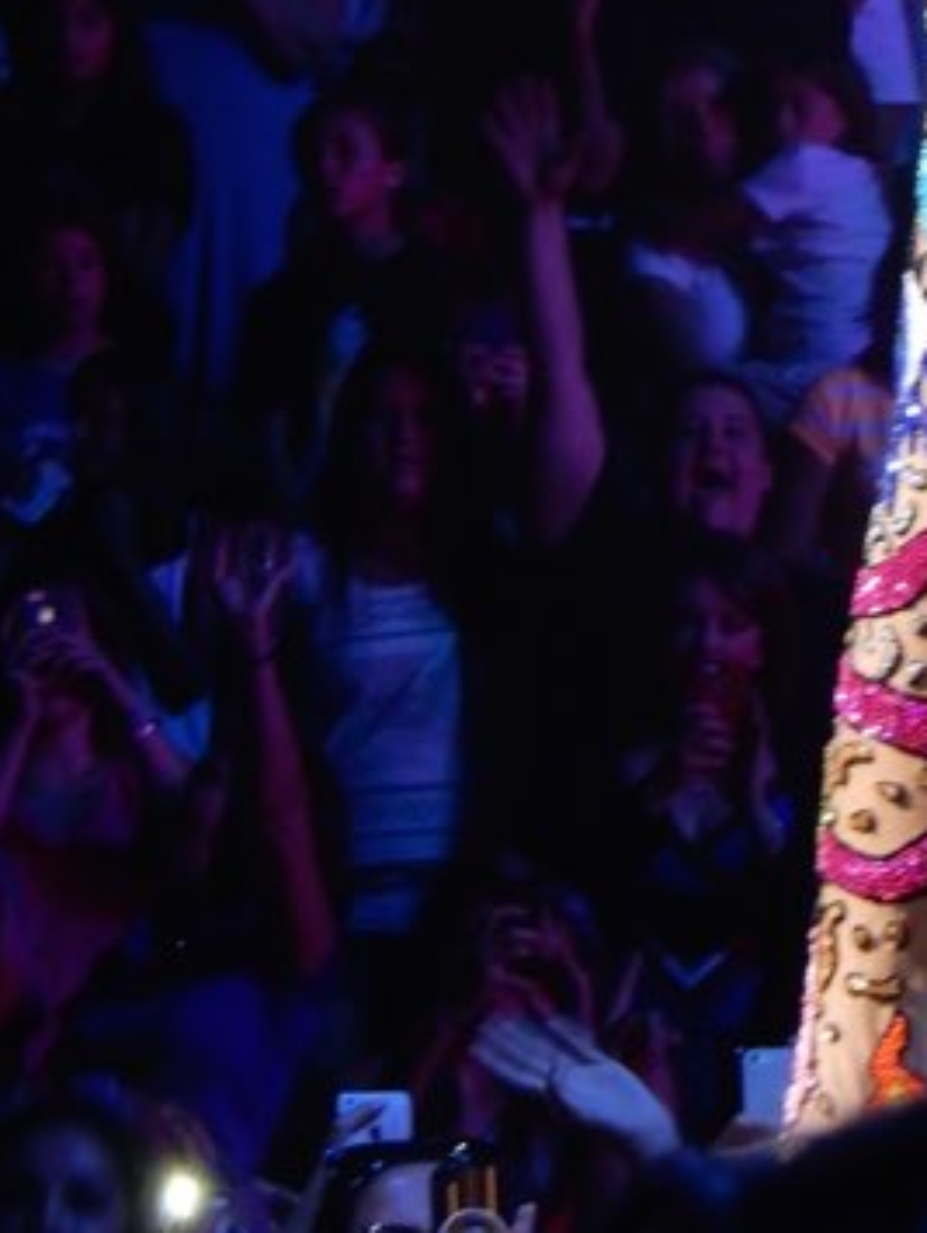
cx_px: 701
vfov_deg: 4.1
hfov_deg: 3.1
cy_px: 104
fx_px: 17251
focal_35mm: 484
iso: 400
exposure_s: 1/30
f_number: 5.8
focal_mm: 38.6
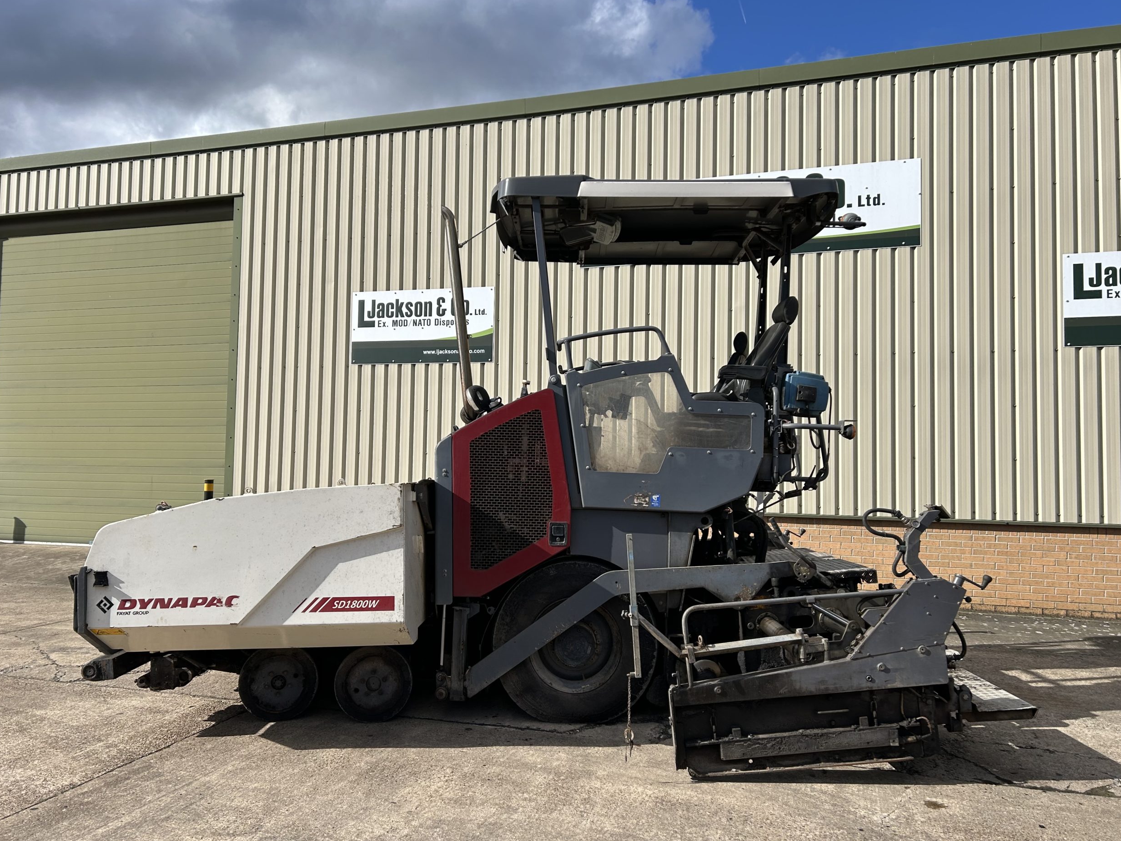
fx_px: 874
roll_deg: -2.4
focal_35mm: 27
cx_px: 571
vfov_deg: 51.4
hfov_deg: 65.3
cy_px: 410
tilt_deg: +4.7
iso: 50
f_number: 1.5
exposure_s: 1/5076
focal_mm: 5.7
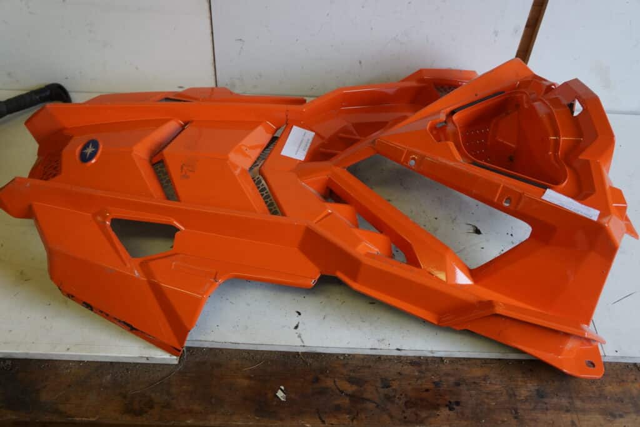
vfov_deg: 43.6
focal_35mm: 30
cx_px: 320
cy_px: 214
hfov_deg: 61.9
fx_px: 533
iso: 500
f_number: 4
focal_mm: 20
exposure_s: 1/60
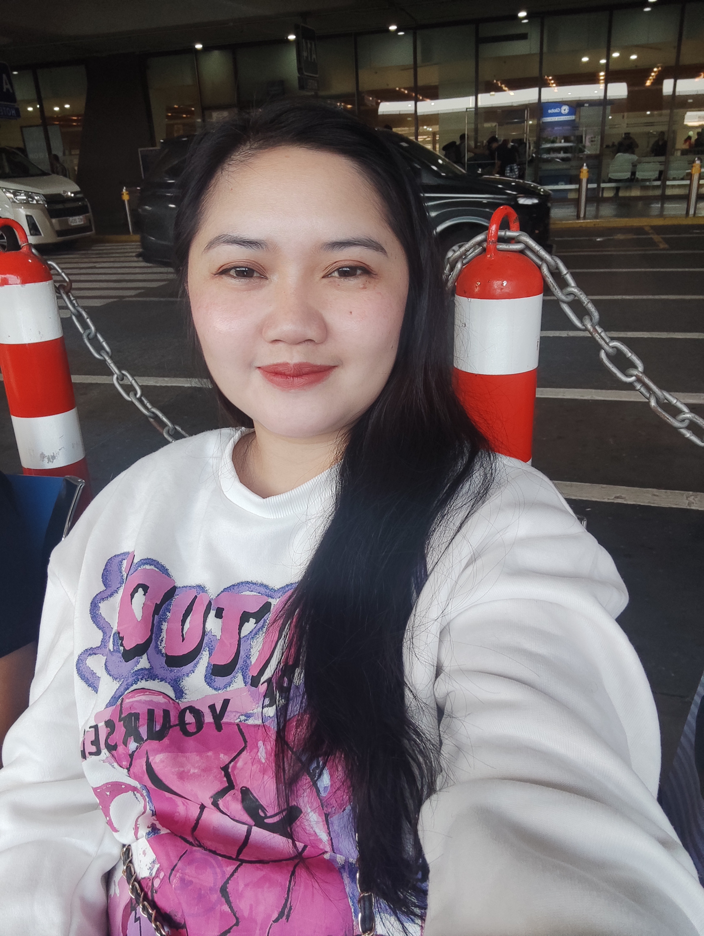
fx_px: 542
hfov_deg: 66.0
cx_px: 352
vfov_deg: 81.7
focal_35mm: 20
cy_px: 468
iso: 53
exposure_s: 1/120
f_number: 2.45
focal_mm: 3.49
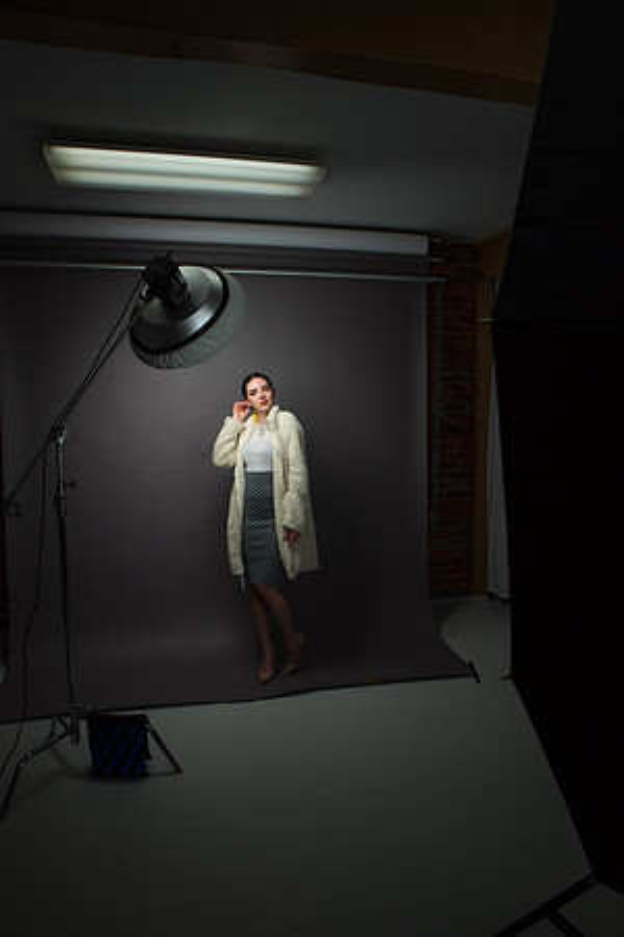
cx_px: 312
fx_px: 624
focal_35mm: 24
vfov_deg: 73.7
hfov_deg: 53.1
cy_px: 468
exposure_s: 1/160
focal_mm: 24
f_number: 9
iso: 100
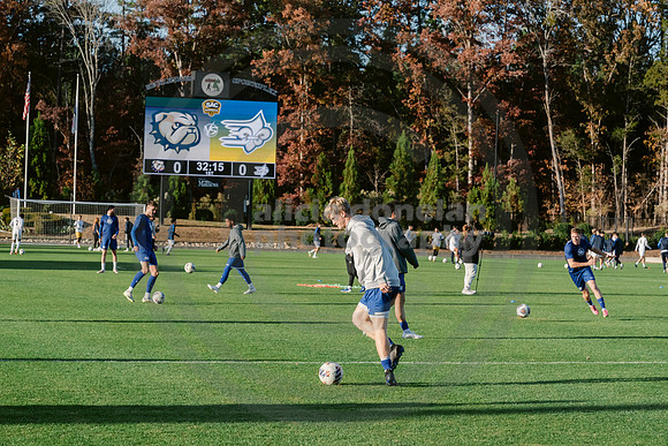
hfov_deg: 19.5
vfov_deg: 13.0
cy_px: 223
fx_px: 1949
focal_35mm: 105
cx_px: 334
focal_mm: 105
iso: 1250
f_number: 9
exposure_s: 1/2000
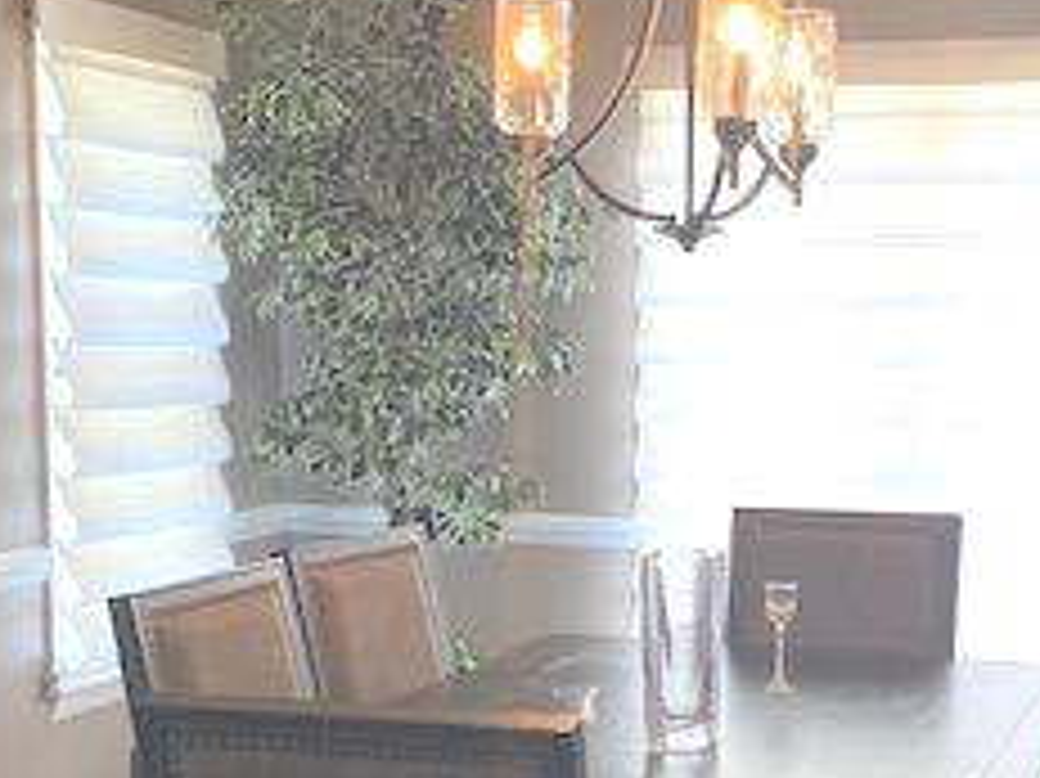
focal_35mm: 72
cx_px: 657
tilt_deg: -9.6
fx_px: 2162
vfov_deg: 20.1
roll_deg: -0.8
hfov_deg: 26.9
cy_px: 652
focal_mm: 4.25
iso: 80
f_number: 1.8
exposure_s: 1/60
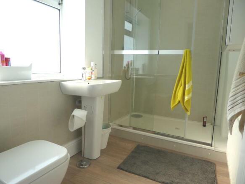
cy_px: 92
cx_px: 122
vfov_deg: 56.8
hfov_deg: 71.6
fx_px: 170
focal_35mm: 24
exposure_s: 1/200
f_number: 3.3
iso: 80
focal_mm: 4.3
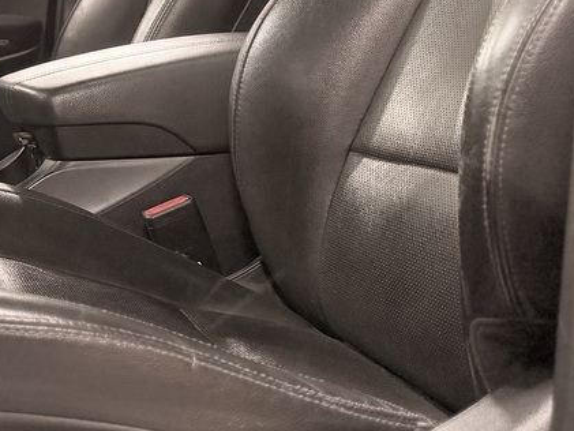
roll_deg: +1.1
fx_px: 1360
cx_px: -162
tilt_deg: +0.8
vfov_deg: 17.5
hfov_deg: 21.6
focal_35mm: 82
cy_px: -11
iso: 160
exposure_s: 1/50
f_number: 1.78
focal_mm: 6.76
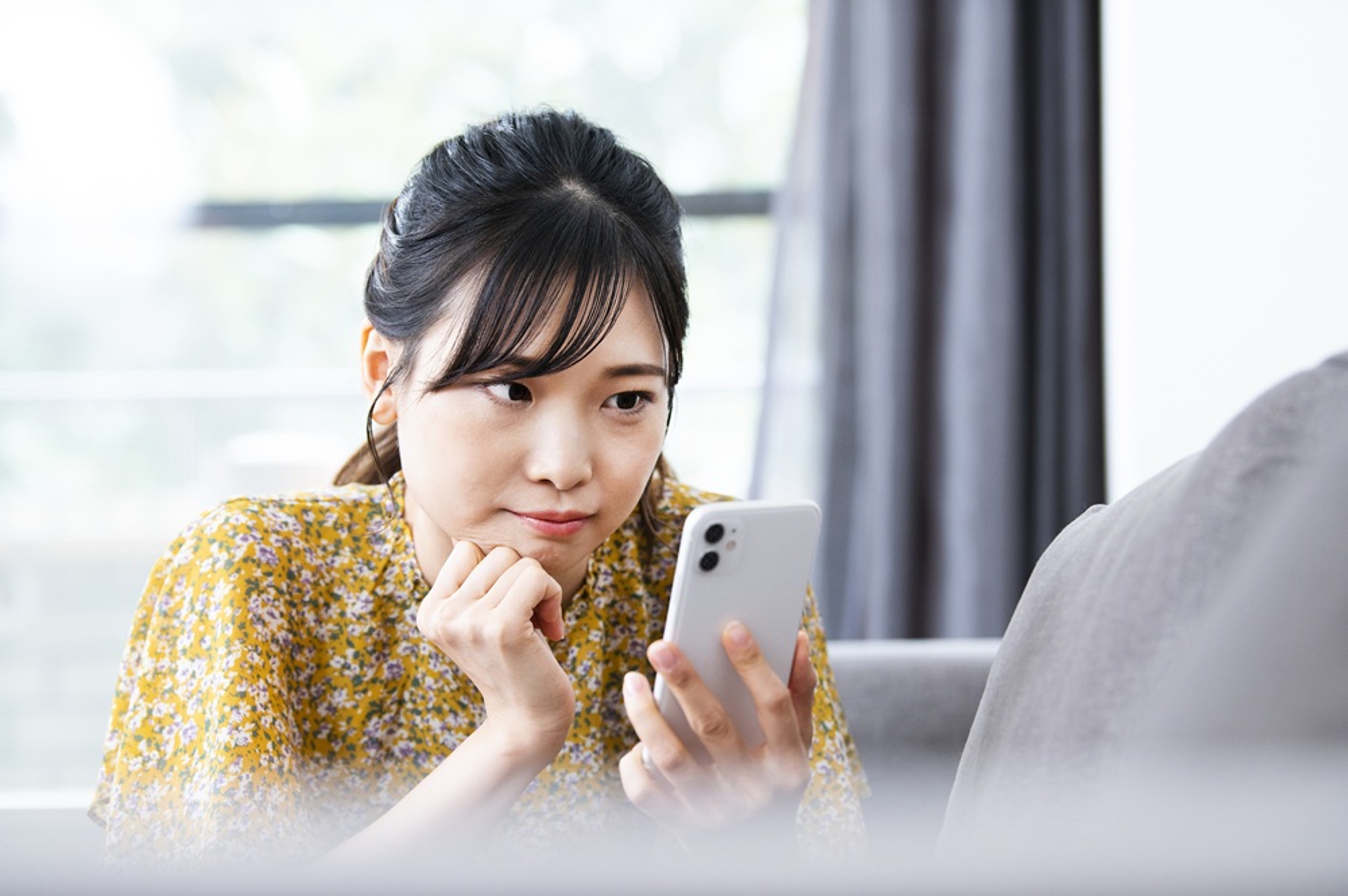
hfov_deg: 21.5
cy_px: 448
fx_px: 3554
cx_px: 674
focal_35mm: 95
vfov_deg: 14.4
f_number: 4
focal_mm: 95
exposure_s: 1/200
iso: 800
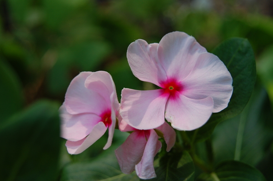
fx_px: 625
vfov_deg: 16.5
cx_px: 136
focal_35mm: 82
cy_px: 90
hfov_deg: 24.6
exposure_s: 1/320
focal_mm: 55
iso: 200
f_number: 5.6
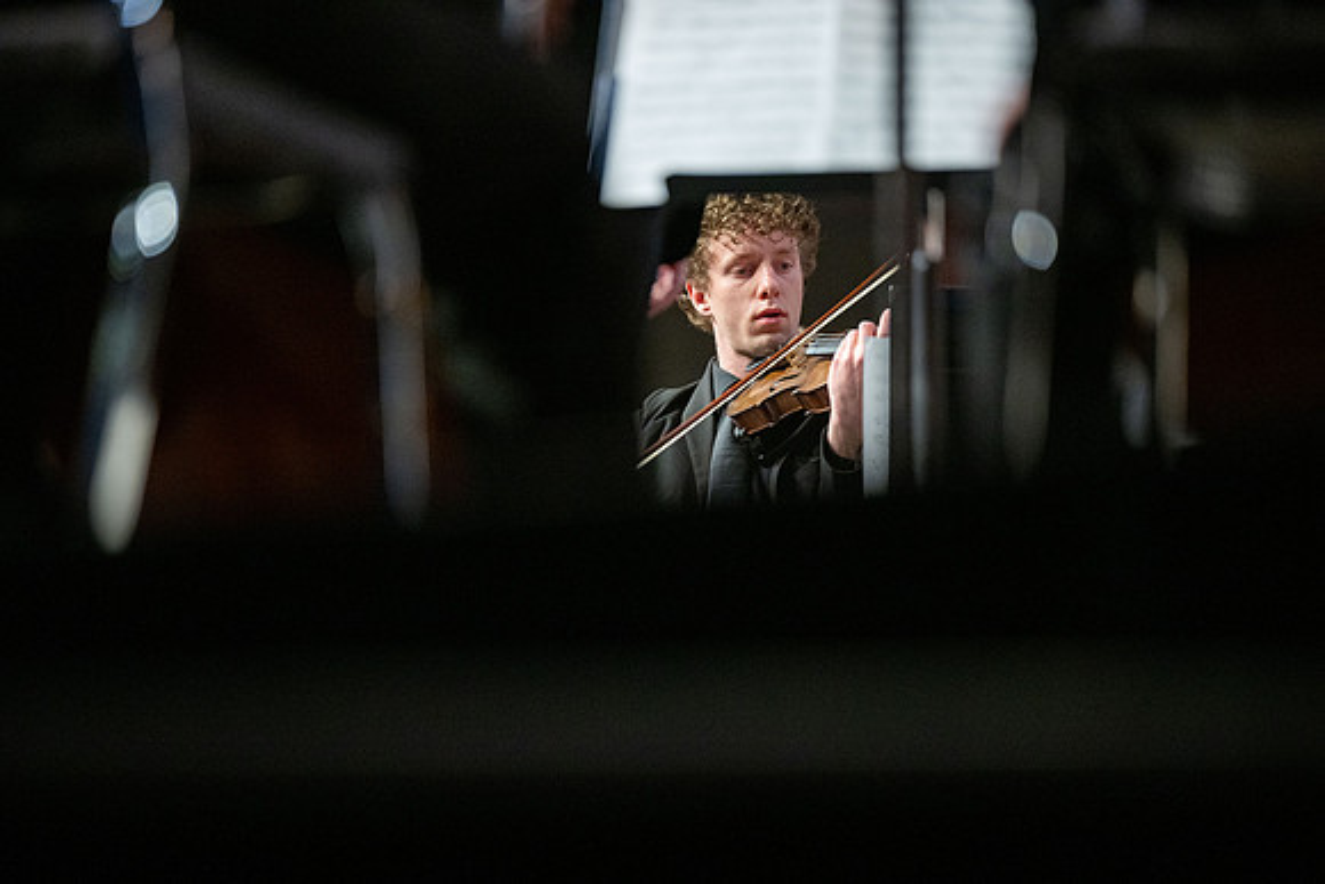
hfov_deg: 10.3
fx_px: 7362
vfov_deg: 6.9
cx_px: 662
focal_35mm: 200
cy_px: 442
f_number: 2.8
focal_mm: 200
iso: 2500
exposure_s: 1/400
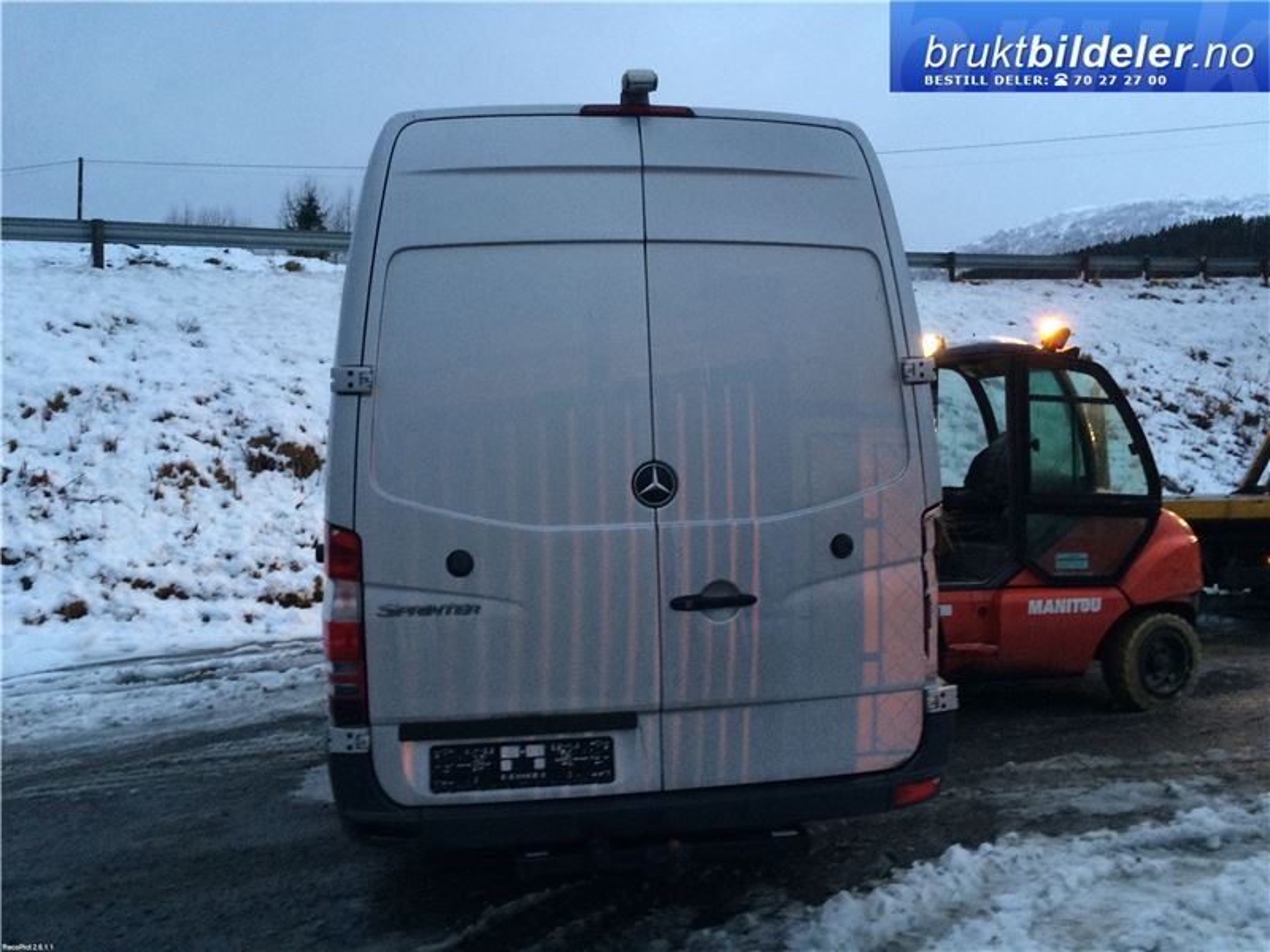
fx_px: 1064
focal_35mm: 29
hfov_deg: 61.7
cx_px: 635
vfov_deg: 48.2
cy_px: 476
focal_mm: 4.15
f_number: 2.2
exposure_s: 1/30
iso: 160
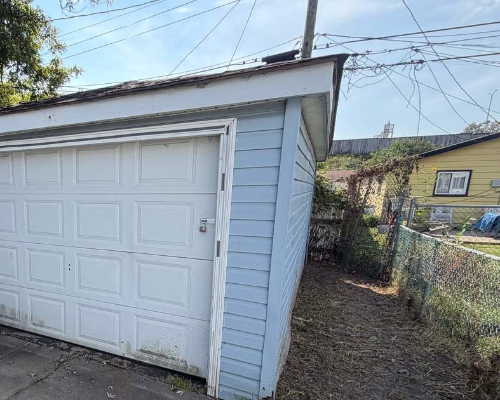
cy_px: 258
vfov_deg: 55.9
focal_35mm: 25
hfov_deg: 60.7
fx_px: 370
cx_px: 78
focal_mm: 2.22
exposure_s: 1/679
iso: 40
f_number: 2.2
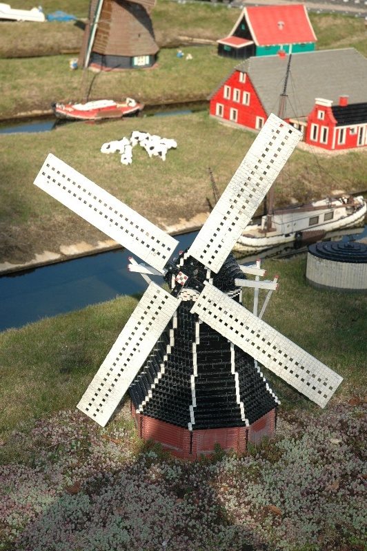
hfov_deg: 16.5
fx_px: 1264
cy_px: 276
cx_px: 184
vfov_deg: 24.6
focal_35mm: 82
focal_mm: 55
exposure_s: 1/500
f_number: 5
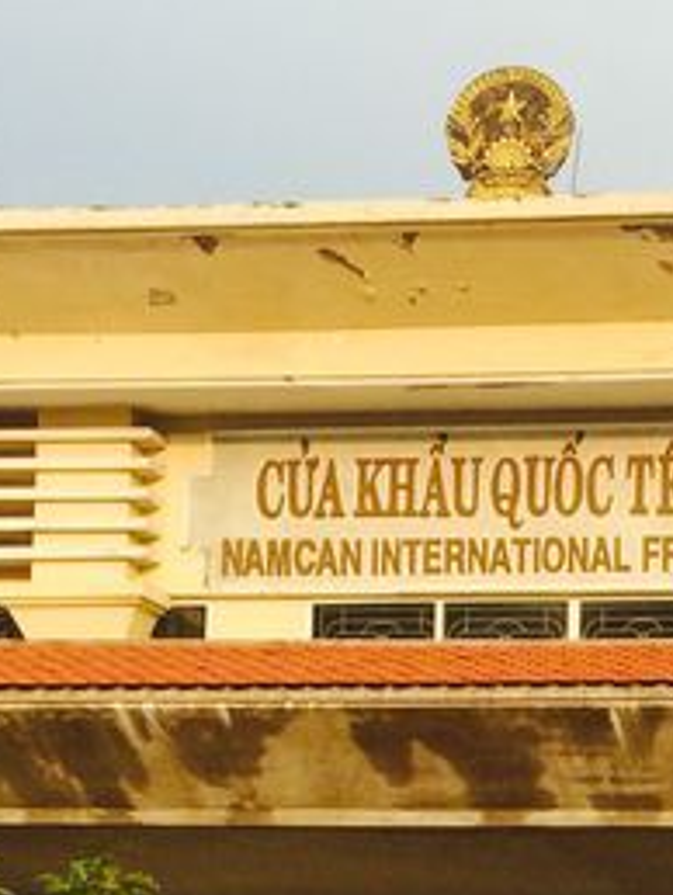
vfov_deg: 16.5
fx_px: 2976
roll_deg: -2.4
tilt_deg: +3.1
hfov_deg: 12.4
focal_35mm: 115
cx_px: 919
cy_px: 1037
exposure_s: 1/684
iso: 32
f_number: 2.2
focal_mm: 4.15
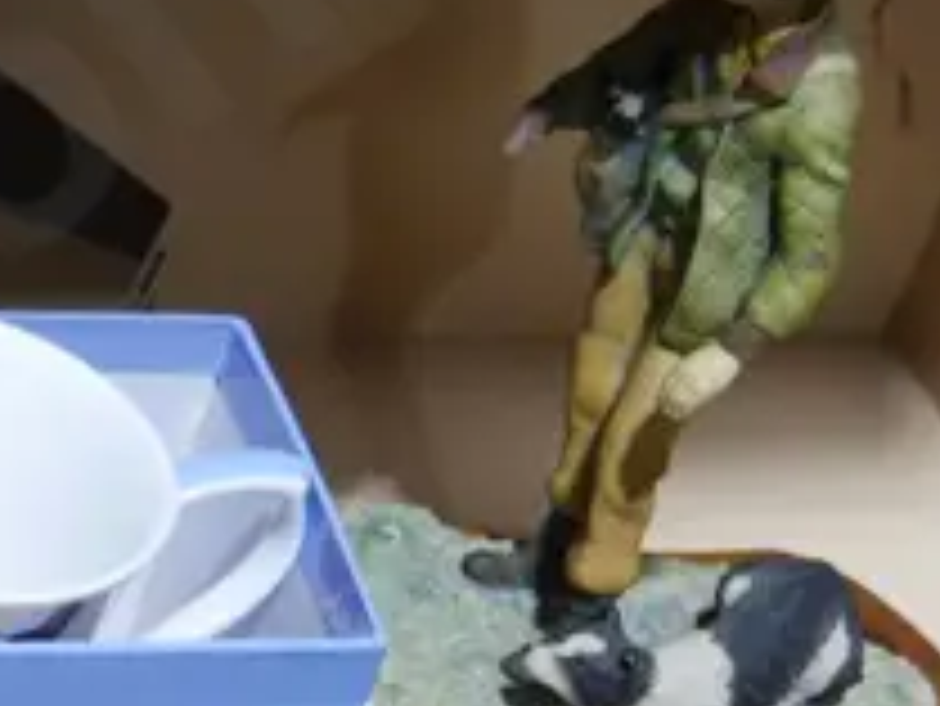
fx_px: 3722
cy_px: 542
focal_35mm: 137
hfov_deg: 13.5
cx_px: -526
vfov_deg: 10.8
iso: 250
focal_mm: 14
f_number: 3.5
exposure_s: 1/60
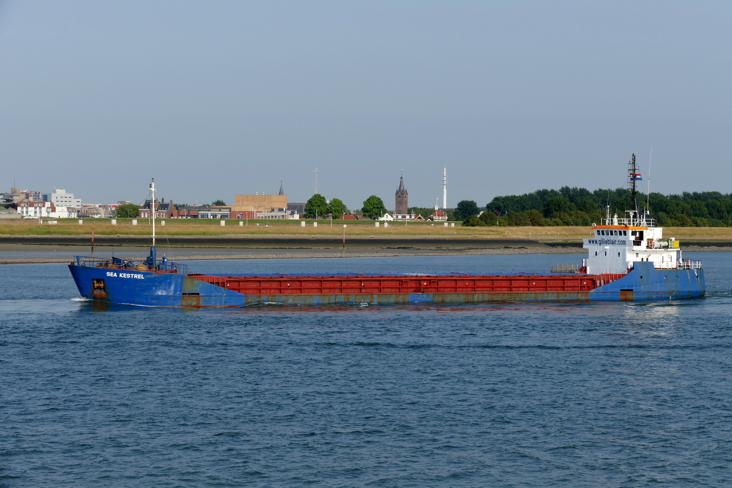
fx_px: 1952
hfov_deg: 21.2
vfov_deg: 14.3
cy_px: 244
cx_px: 366
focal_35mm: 96
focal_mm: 34.91
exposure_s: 1/500
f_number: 6.3
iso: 125
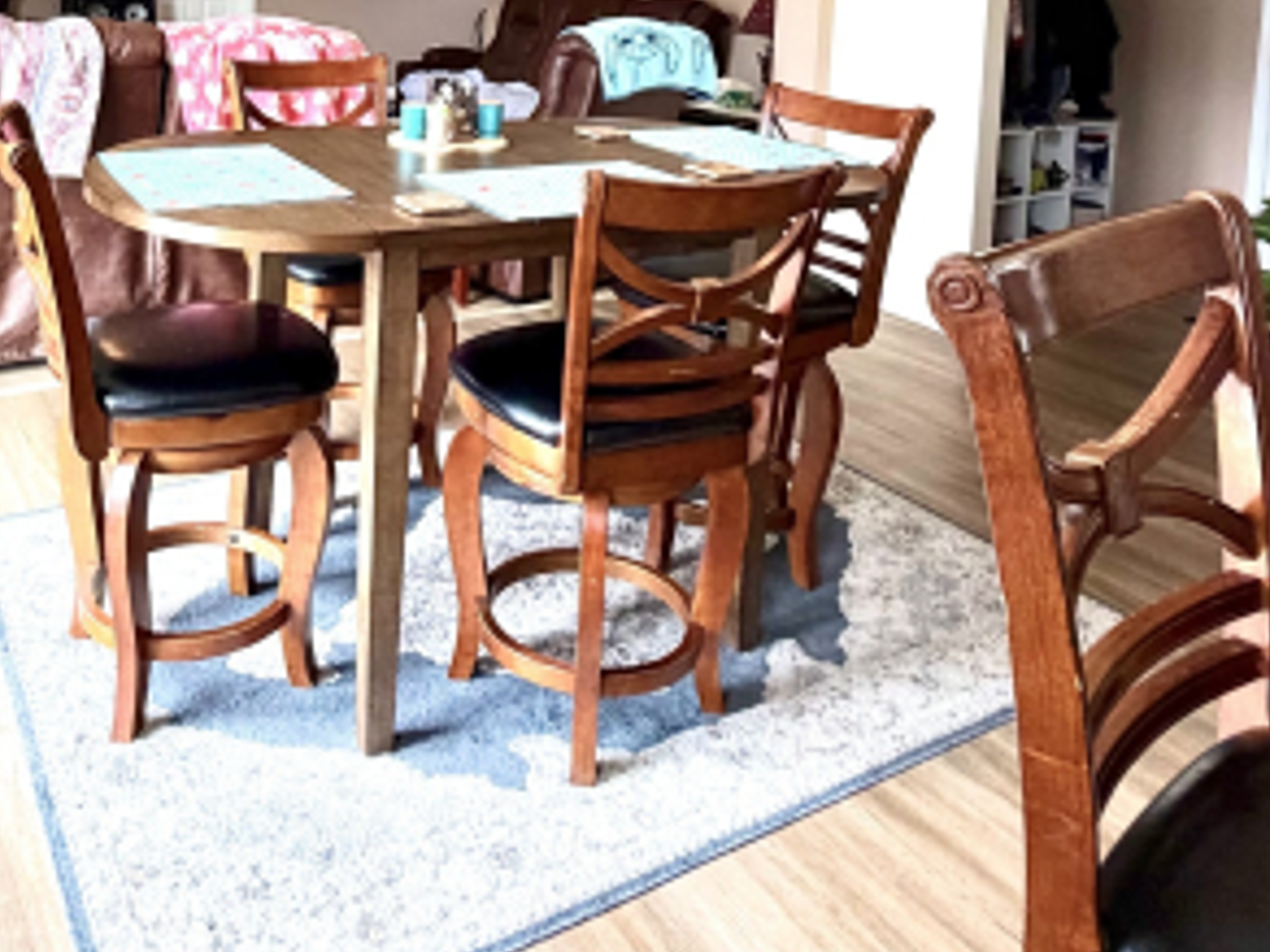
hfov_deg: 55.8
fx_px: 1174
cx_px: 437
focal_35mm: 32
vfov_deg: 39.6
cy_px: 30
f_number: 2.2
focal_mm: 2.22
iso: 200
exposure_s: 1/60
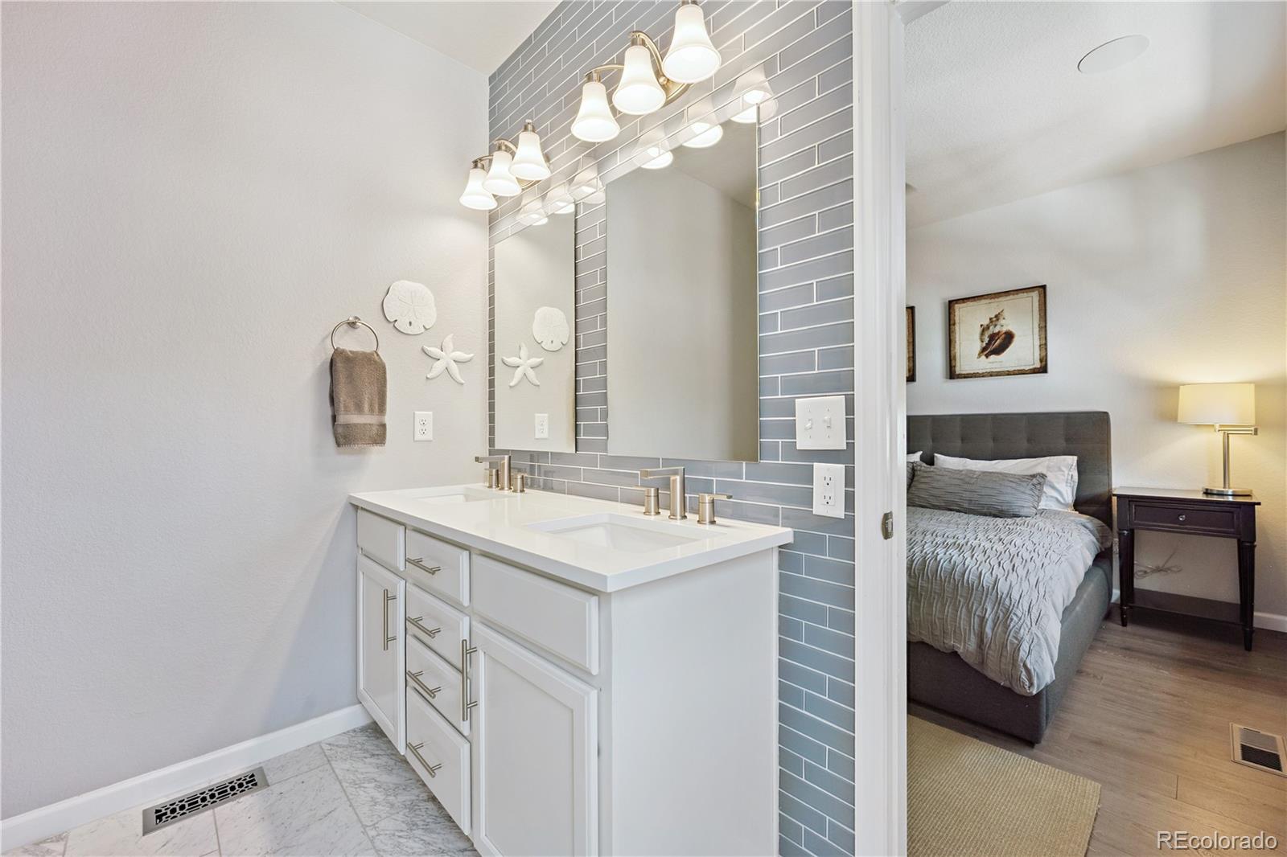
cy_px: 428
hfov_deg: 104.3
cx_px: 644
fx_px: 500
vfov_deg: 81.2
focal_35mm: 14
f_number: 8
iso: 400
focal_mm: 14
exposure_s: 1/60
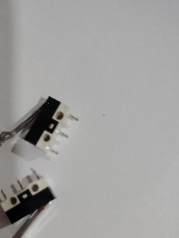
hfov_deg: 39.9
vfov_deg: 50.9
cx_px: 50
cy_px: 172
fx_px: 241
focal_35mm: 35
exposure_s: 1/33.3
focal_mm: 5.25
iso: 395
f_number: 1.75
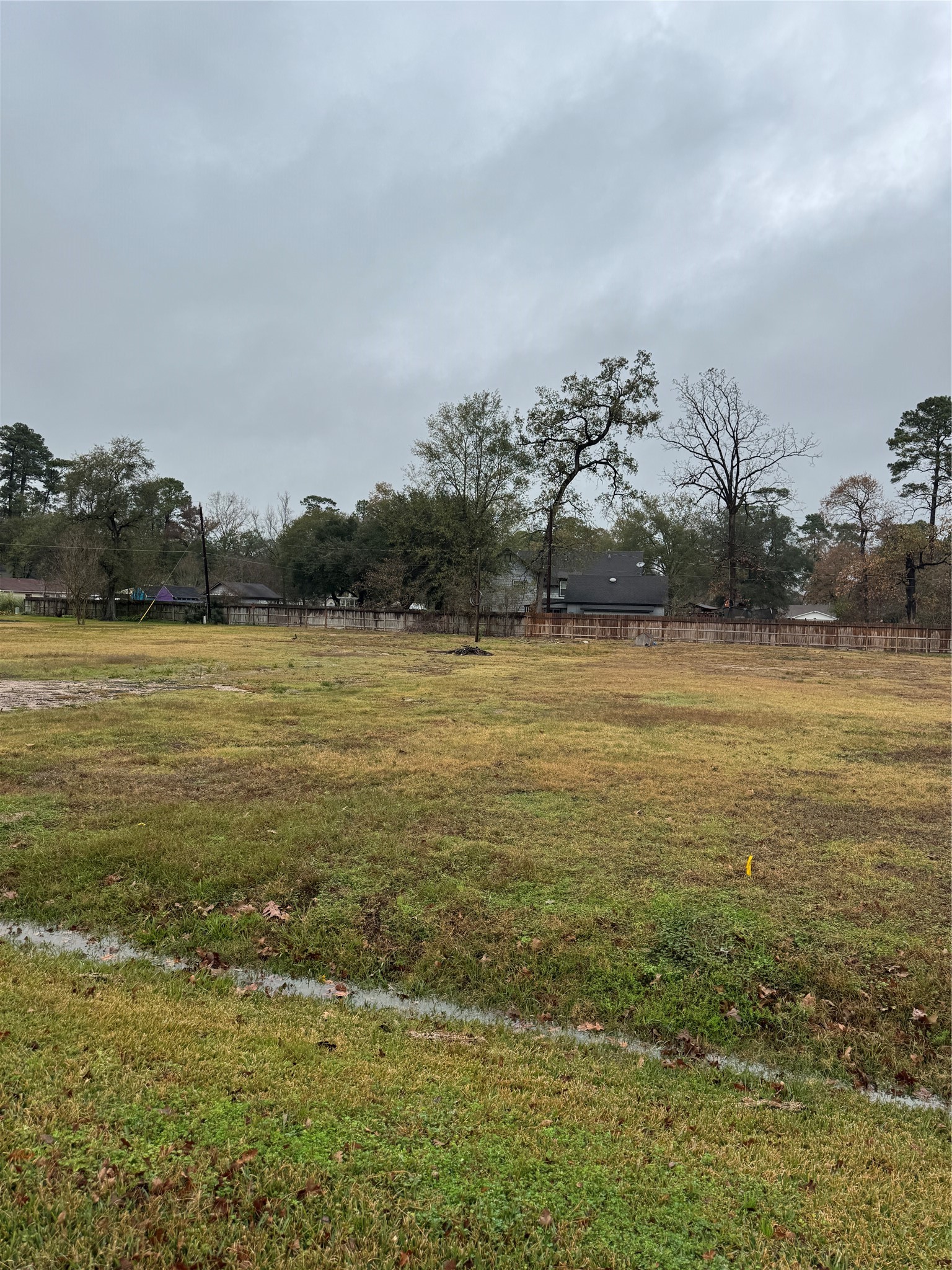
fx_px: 880
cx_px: 476
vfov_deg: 71.6
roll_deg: -2.0
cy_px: 635
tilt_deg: -1.8
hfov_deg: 56.8
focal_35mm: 24
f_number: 1.78
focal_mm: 6.76
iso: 80
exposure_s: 1/2174
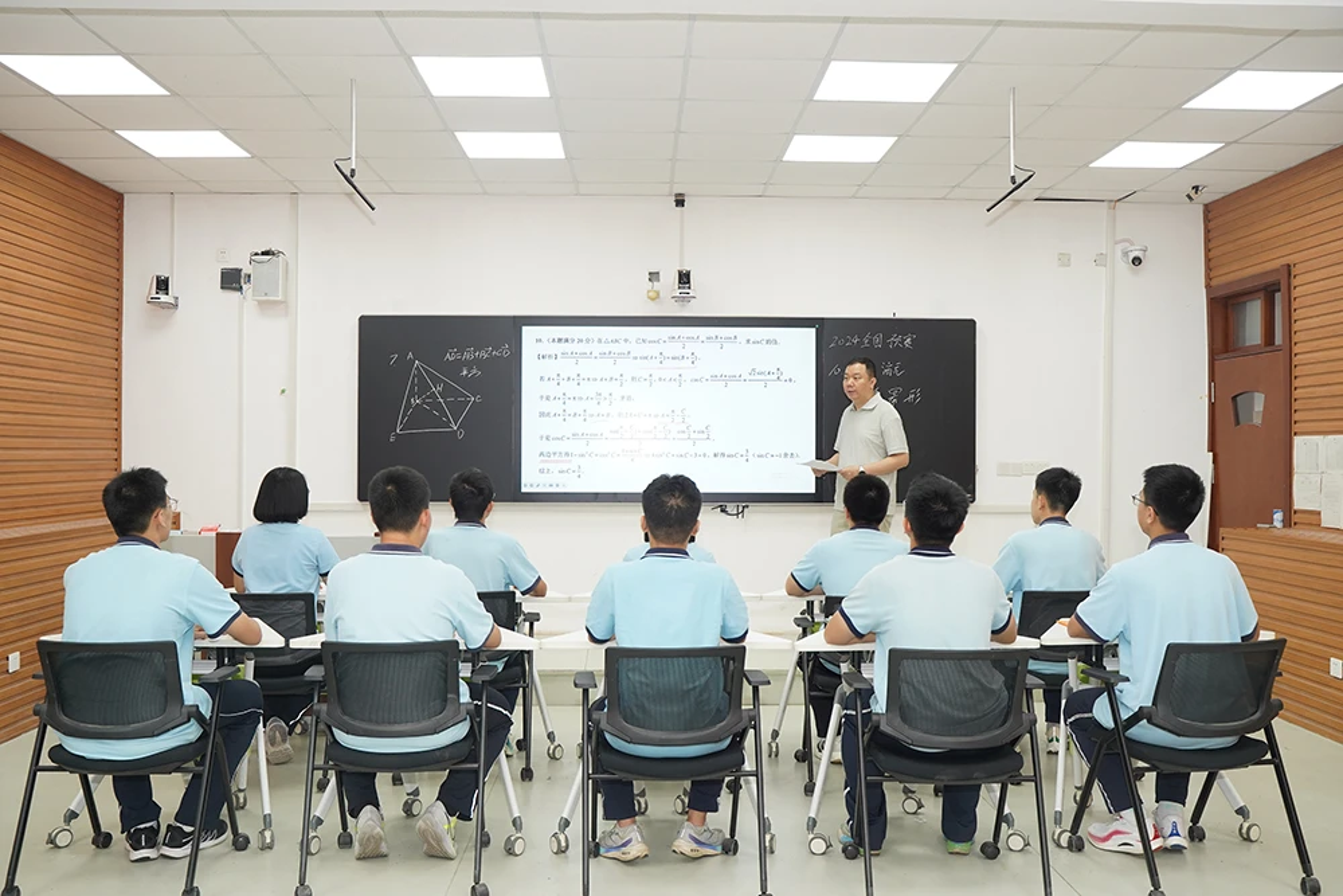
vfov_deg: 41.1
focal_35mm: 32
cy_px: 448
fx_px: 1194
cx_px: 672
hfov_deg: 58.7
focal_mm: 32
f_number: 4
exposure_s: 1/100
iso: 1000
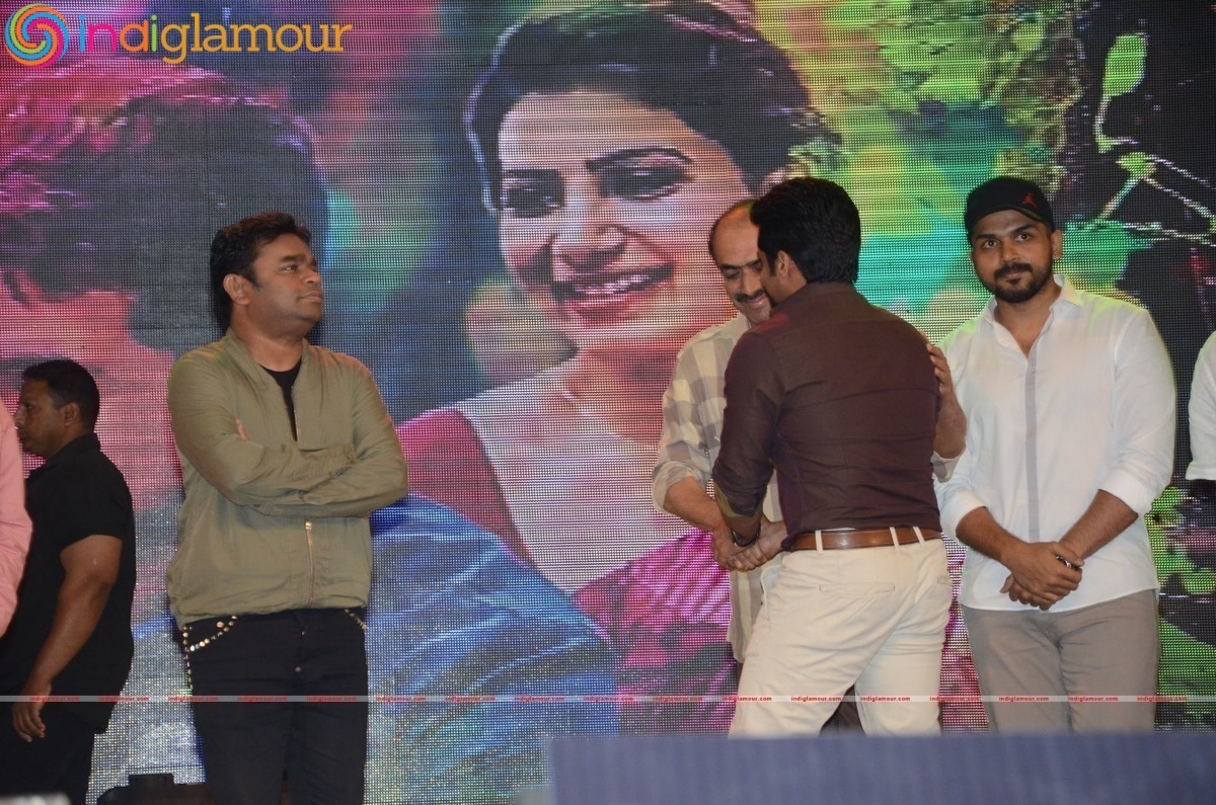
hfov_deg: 13.1
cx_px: 608
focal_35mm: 158
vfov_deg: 8.7
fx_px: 5309
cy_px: 402
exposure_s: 1/125
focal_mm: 105
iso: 1000
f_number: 5.6
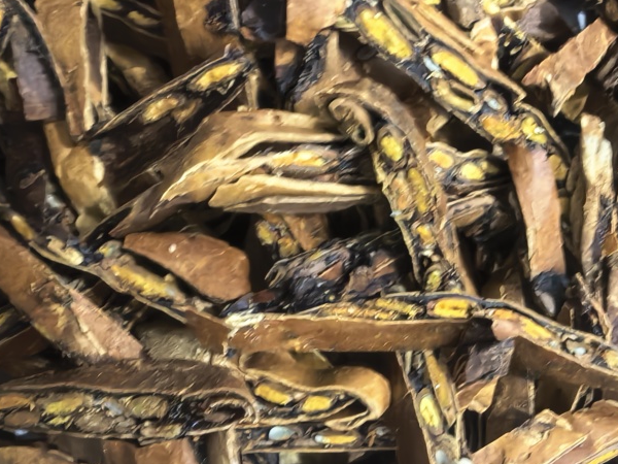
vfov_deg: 44.1
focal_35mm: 32
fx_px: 571
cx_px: 318
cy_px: 252
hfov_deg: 56.8
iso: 1600
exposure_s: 1/20
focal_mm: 1.95
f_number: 2.2
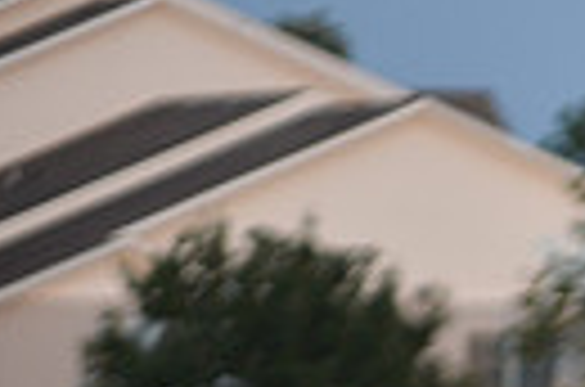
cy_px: 562
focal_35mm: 893
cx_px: 1256
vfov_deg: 1.5
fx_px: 14476
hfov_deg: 2.3
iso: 220
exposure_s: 1/1250
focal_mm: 200
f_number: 2.8
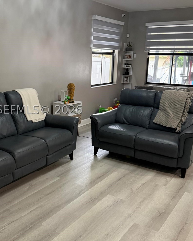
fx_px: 271
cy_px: 110
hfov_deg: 38.8
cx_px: 68
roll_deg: -1.7
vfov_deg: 47.9
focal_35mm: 38
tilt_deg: -11.1
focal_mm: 6.76
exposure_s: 1/60
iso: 400
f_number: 1.78
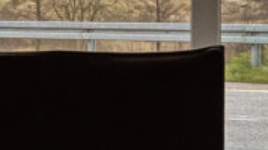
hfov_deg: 8.8
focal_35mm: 245
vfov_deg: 4.9
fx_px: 1741
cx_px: 214
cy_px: -130
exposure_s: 1/100
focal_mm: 35
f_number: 8
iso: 1250
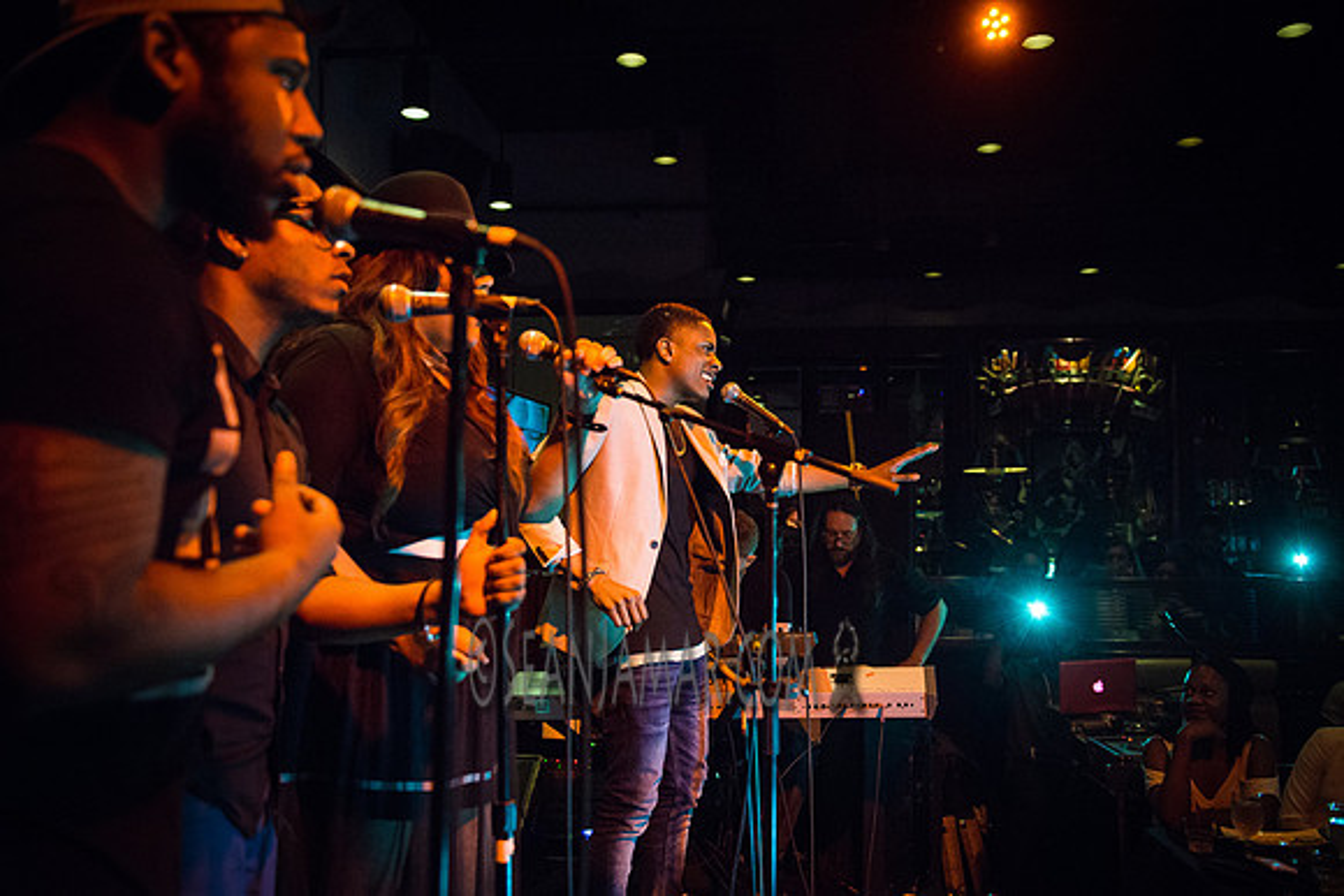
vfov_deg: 40.3
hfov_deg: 57.6
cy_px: 448
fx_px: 1222
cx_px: 672
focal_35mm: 33
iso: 4000
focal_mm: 31
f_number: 2.8
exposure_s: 1/200
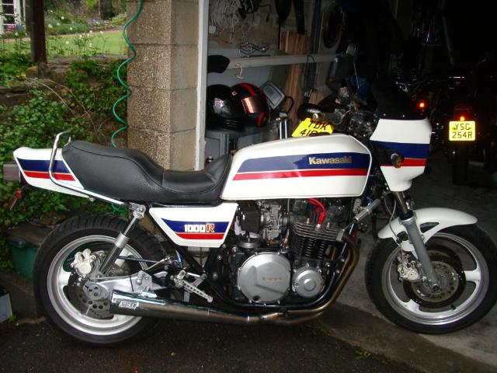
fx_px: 503
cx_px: 248
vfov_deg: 40.7
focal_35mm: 35
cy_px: 186
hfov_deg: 52.6
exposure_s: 1/60
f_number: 2.6
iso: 200
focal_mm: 5.8
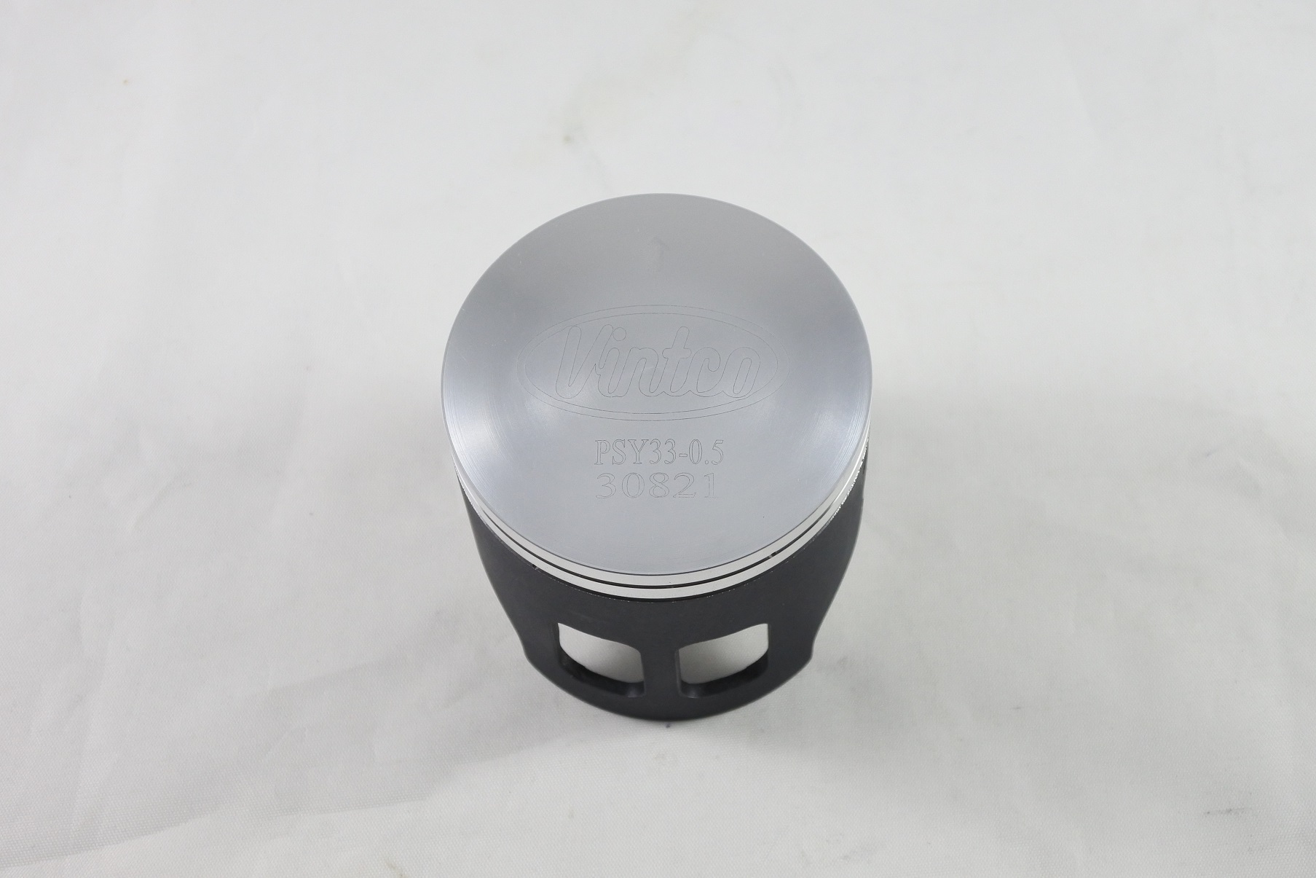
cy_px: 439
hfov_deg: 41.9
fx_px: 1718
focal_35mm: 47
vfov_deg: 28.7
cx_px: 658
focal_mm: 17.6
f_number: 4.5
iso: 500
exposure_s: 1/125
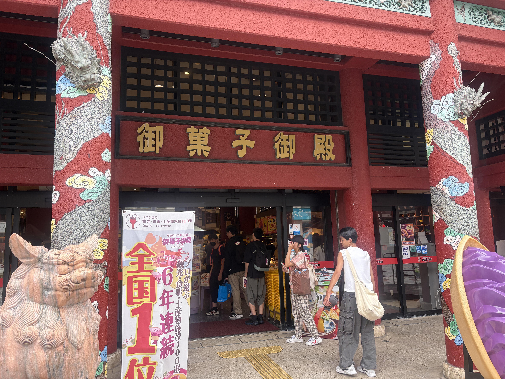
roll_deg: +2.3
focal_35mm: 26
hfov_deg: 67.3
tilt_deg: +7.7
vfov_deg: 53.1
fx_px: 379
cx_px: 252
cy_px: 190
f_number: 1.6
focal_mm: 5.96
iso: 40
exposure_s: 1/232
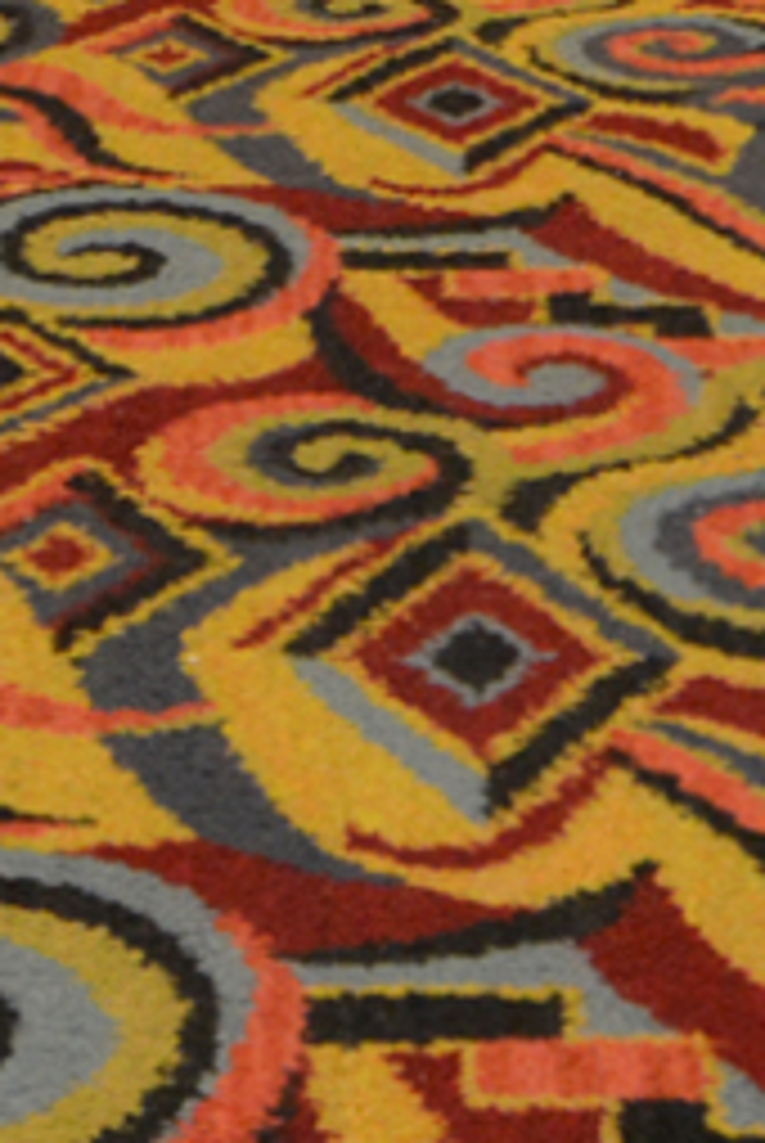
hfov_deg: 13.2
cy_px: -580
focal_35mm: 104
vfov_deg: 17.6
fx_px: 3306
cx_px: 364
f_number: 5.6
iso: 800
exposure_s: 1/5
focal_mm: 10
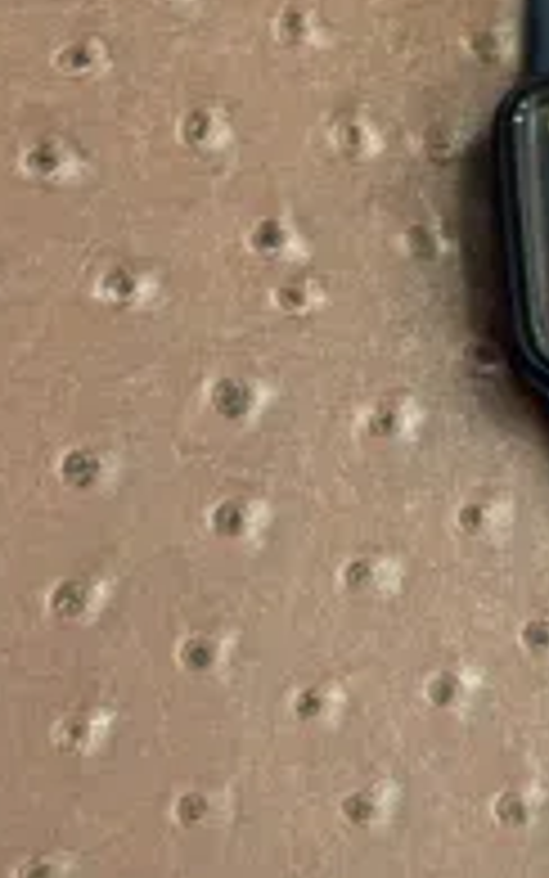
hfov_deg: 7.8
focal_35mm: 167
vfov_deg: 12.5
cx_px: 594
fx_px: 3995
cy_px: 234
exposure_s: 1/33
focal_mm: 9
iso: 250
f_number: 2.8
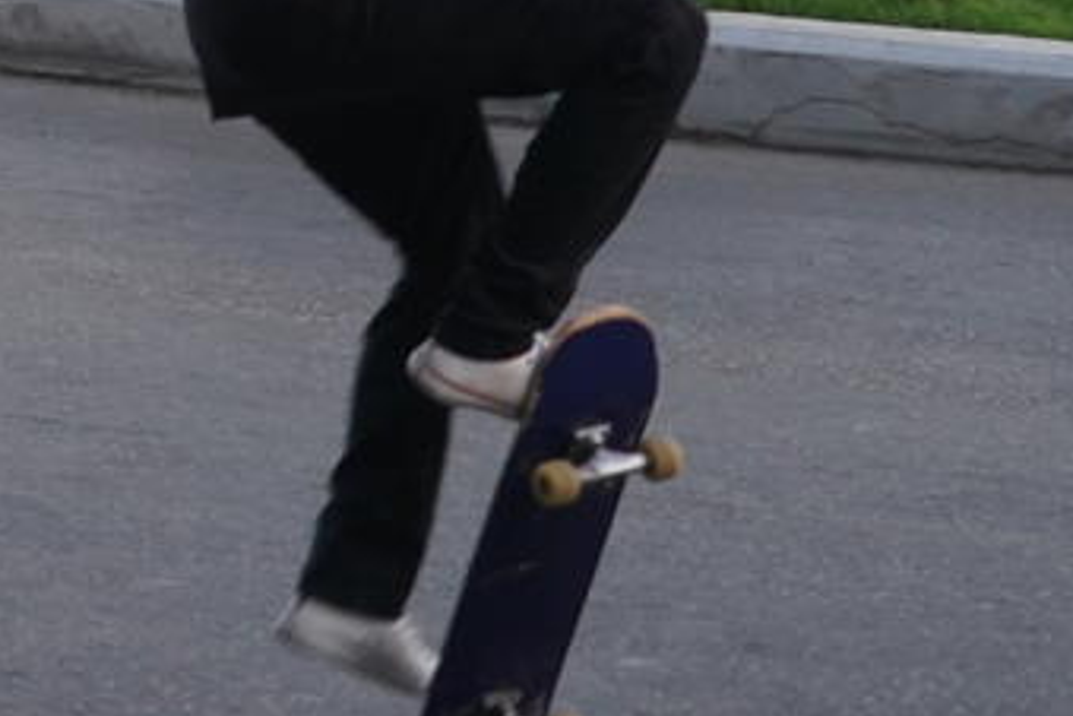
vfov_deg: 6.5
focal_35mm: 208
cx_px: -418
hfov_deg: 9.7
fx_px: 6199
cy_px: -469
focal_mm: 49
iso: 1250
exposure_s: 1/160
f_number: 4.5
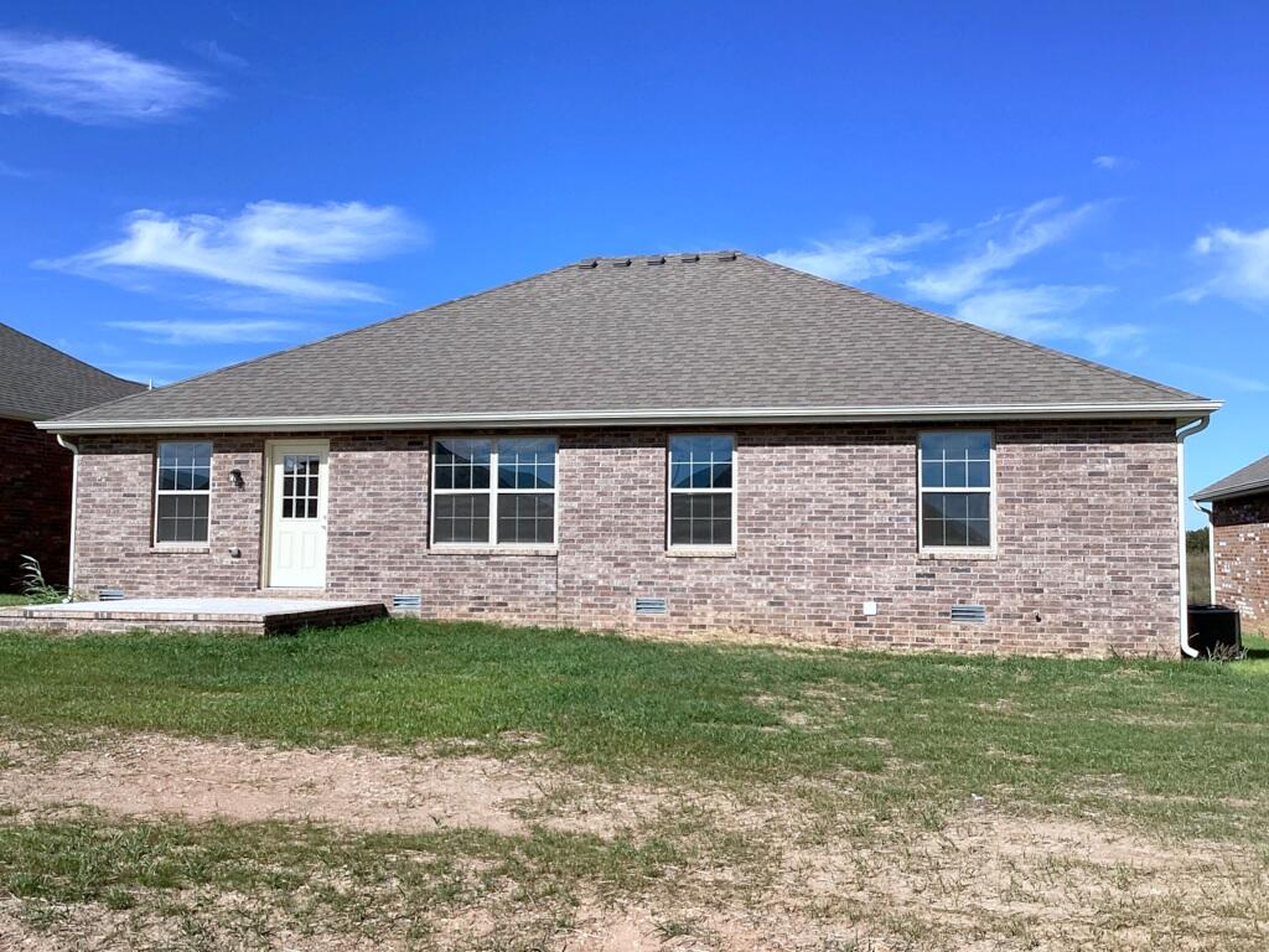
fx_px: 1136
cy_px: 476
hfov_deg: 58.4
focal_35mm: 31
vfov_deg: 45.4
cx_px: 634
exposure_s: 1/1597
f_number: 2.4
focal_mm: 3.3
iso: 25
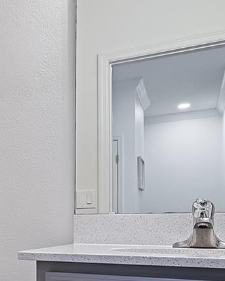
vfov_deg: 36.3
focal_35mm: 49
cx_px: -70
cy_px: 237
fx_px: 408
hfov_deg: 26.2
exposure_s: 1/1.25
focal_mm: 14
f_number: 8
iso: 100
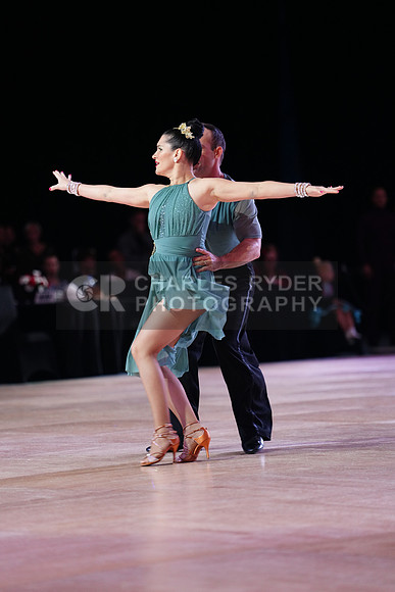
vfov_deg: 13.0
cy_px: 296
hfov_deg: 8.7
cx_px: 198
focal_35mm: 158
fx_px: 2599
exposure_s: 1/400
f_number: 2.8
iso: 2000
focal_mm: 158
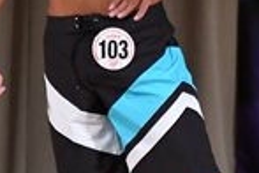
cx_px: 471
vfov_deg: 1.2
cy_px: 53
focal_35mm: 1146
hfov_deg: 1.8
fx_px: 8244
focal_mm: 145
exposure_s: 1/400
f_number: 5.6
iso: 3200
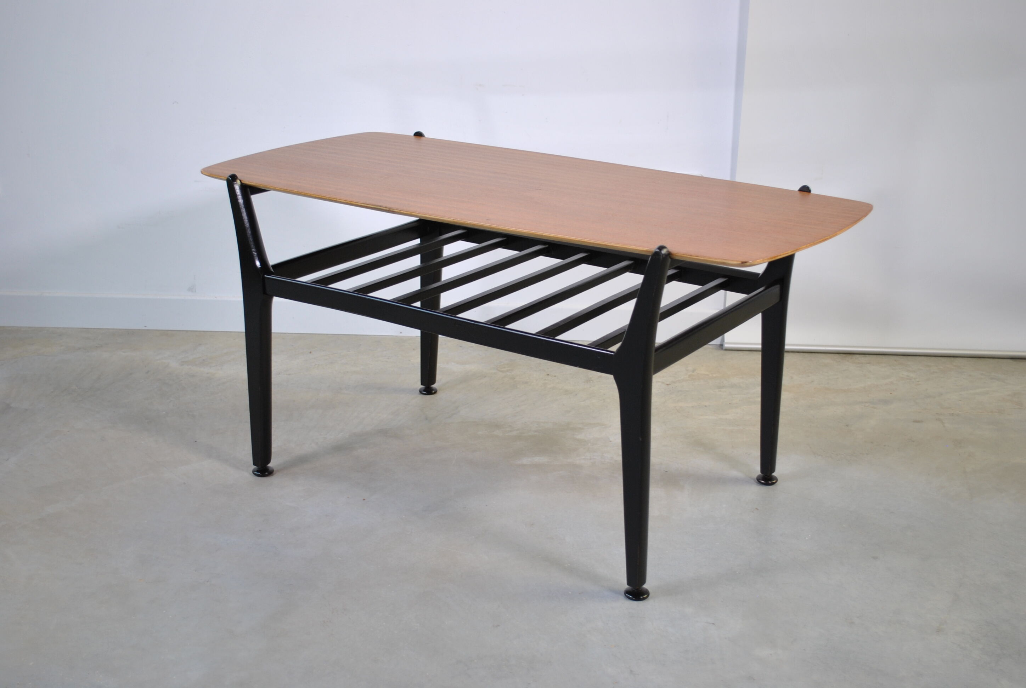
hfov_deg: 41.0
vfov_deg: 28.2
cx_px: 513
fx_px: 1371
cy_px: 344
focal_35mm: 48
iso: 200
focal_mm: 32
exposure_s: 1/50
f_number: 4.8
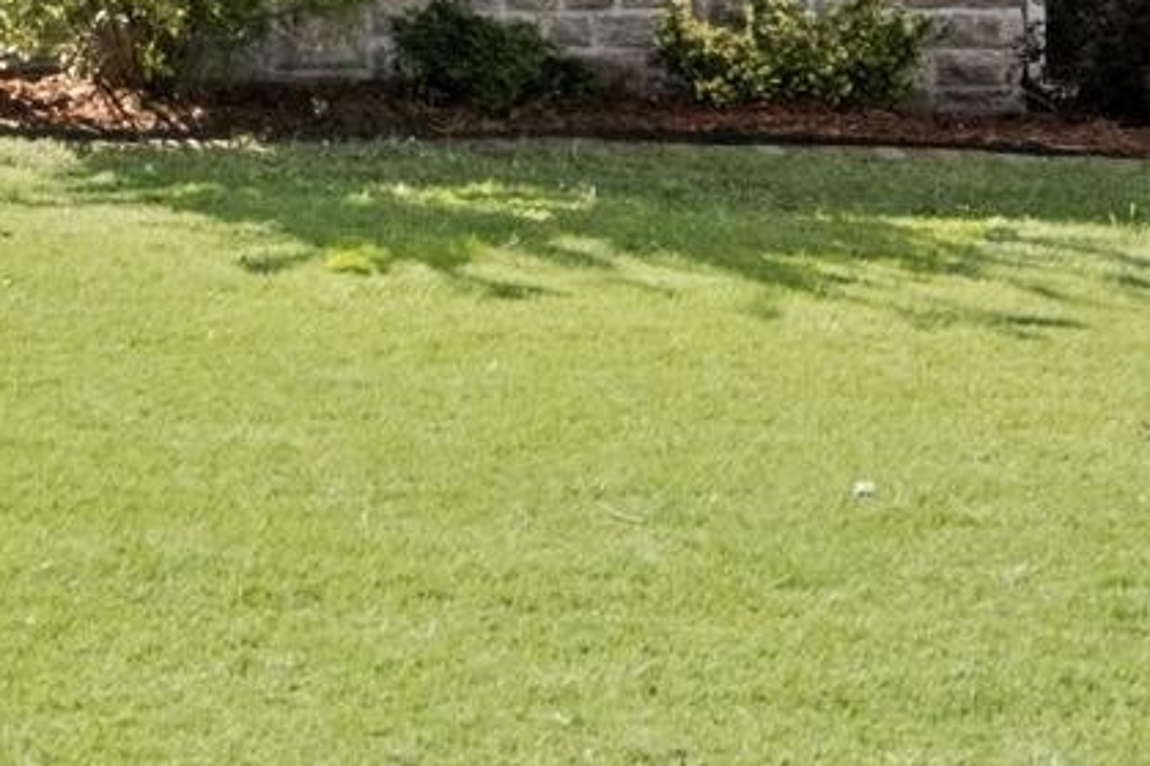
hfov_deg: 11.3
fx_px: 5524
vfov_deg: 7.7
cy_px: -520
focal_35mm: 173
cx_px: -664
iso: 400
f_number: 8
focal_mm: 19.1
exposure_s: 1/800
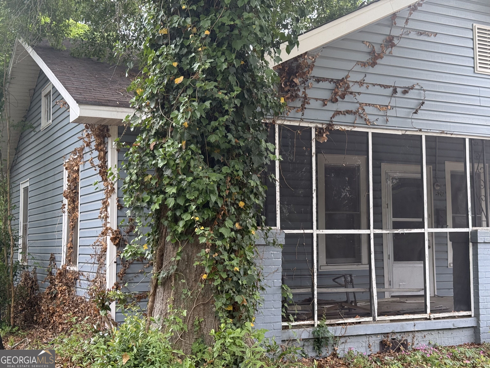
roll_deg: +0.9
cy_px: 184
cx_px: 245
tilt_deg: +6.6
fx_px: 679
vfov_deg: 30.3
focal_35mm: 48
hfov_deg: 39.7
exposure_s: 1/402
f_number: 1.78
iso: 100
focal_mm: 6.76
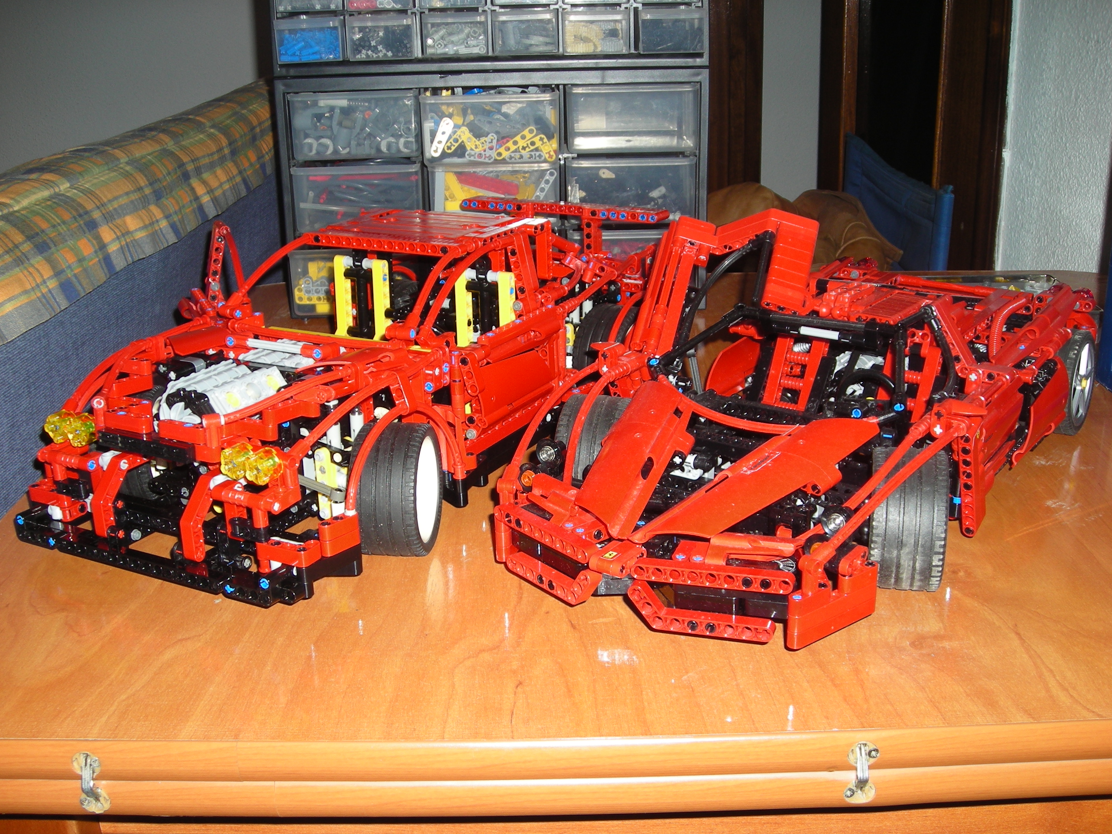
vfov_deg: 36.8
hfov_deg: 47.9
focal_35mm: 39
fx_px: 1253
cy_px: 421
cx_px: 562
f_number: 3.2
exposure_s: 1/60
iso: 57
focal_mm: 6.3
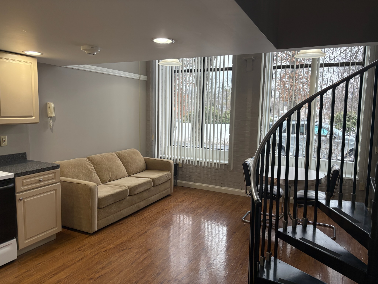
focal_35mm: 26
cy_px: 142
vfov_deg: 53.1
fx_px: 284
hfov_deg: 67.3
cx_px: 189
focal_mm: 5.96
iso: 100
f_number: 1.6
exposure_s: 1/122
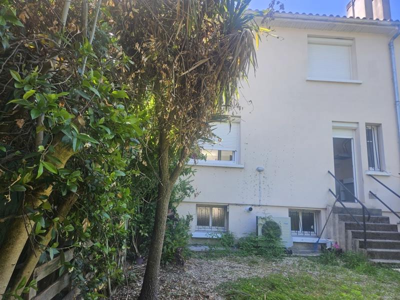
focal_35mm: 23
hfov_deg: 73.9
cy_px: 150
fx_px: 266
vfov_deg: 58.9
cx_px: 200
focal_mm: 5.4
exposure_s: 1/187
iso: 25
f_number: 1.8
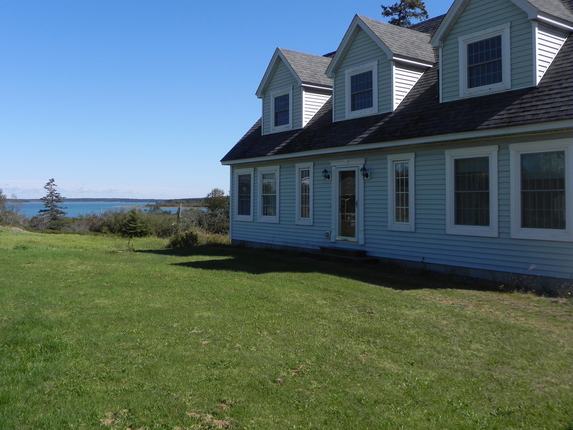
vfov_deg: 42.9
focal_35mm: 33
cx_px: 286
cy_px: 215
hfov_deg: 55.4
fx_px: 546
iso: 160
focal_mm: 5.9
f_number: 3.2
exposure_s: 1/2000
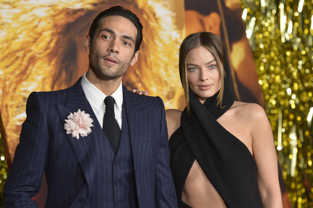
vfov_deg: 11.0
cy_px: 104
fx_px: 1087
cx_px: 156
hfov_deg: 16.4
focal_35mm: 125
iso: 2000
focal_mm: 125
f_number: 4.5
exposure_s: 1/320
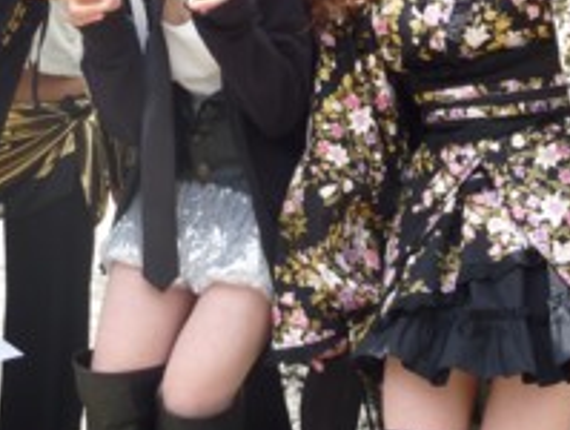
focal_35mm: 79
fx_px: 1303
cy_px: 11
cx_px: 178
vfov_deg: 18.3
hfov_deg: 24.5
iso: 80
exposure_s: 1/200
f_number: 3.5
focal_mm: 5.7
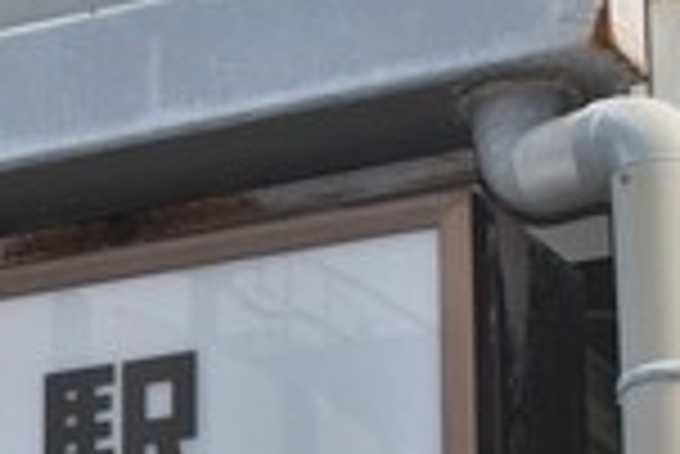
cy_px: 598
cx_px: -378
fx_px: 3932
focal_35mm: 208
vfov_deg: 6.6
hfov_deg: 9.6
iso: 100
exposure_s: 1/200
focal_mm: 35
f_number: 9
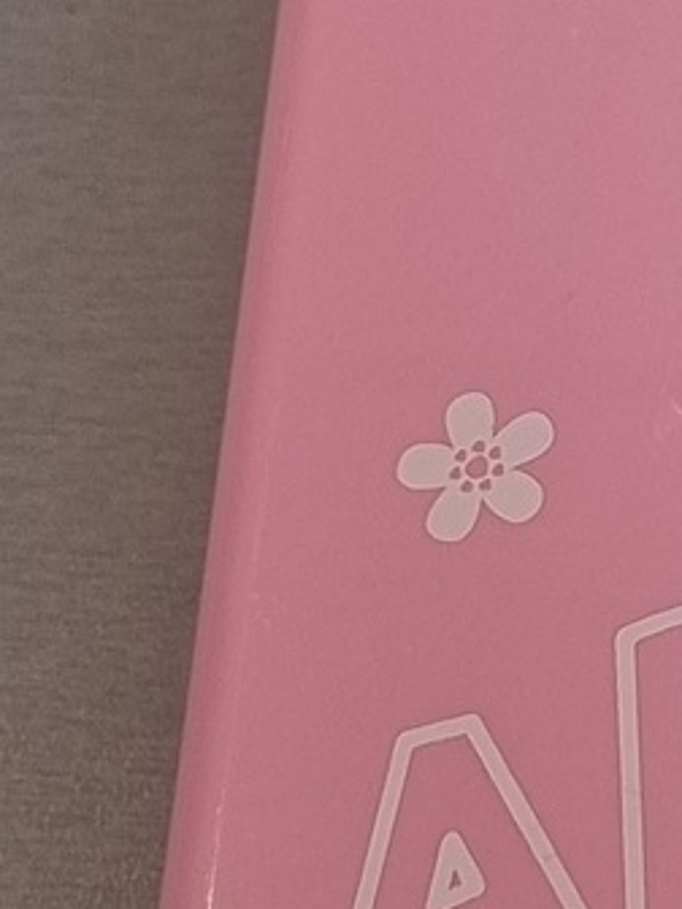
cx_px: 1913
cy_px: 371
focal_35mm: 156
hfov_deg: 8.3
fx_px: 4098
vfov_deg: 12.7
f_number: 1.8
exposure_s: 1/100
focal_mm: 5.4
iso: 50
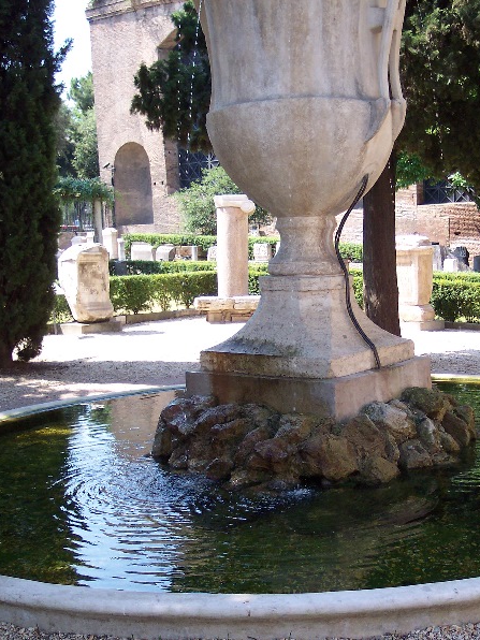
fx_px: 943
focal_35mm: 51
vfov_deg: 37.5
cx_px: 339
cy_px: 321
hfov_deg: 28.3
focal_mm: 8
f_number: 2.8
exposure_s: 1/350
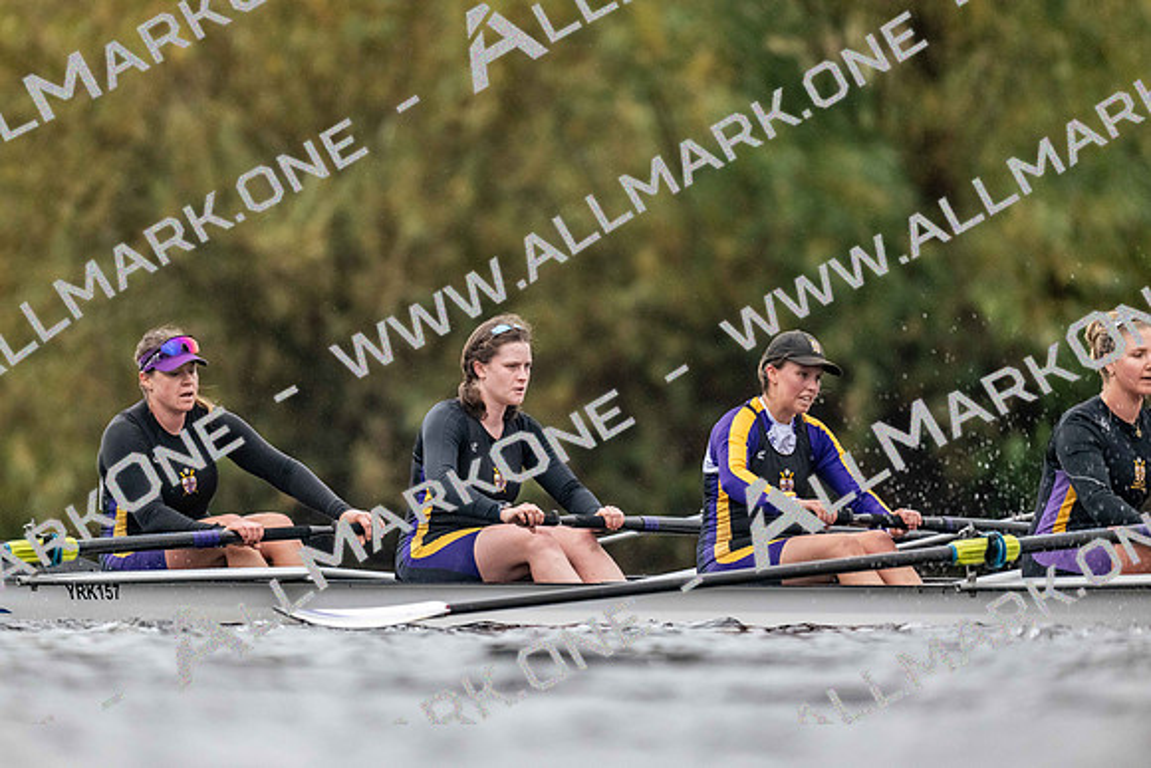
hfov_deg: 3.4
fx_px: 19187
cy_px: 384
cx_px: 576
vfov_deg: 2.3
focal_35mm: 600
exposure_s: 1/2500
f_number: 4
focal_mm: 600
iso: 4000
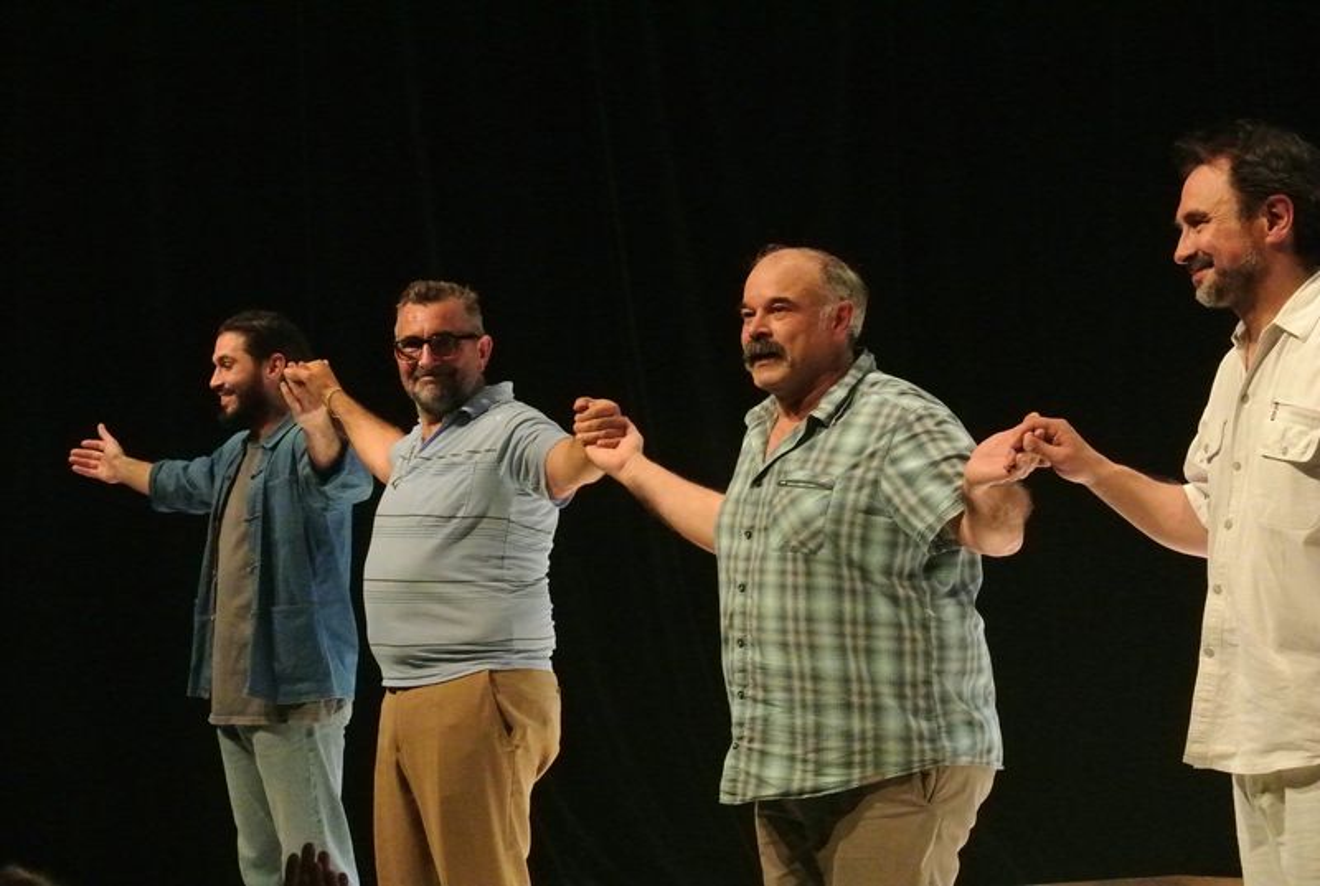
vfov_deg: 13.4
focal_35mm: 103
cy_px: 443
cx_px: 660
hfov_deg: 19.8
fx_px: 3784
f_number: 5.6
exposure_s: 1/320
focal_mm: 38.5
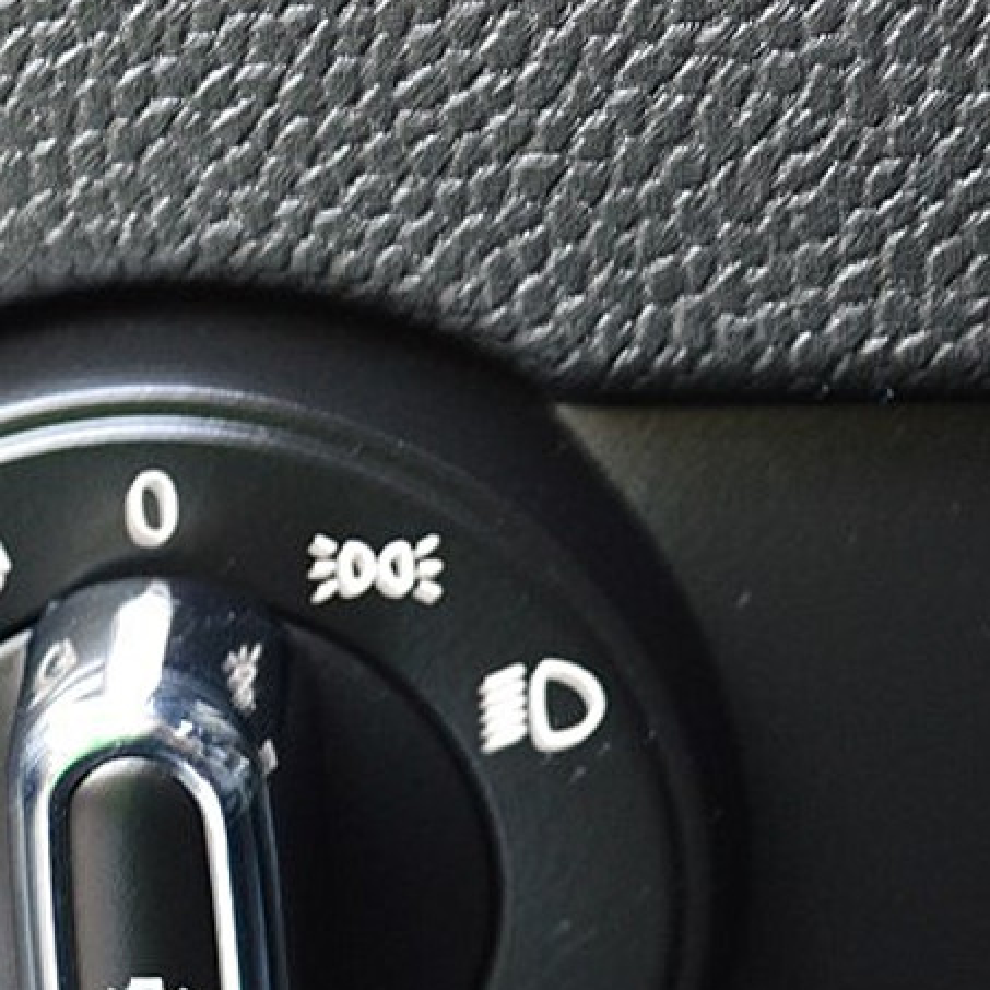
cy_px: 636
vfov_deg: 9.3
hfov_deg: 9.2
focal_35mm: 189
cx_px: 219
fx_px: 6115
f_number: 5.3
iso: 800
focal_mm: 48
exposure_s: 1/25
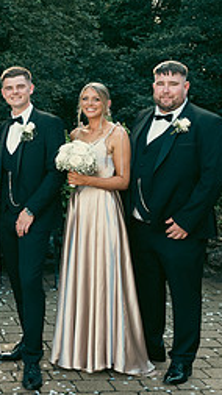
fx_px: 807
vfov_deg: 27.3
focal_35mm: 77
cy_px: 118
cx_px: -131
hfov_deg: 14.4
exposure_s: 1/160
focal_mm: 32
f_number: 6.3
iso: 320
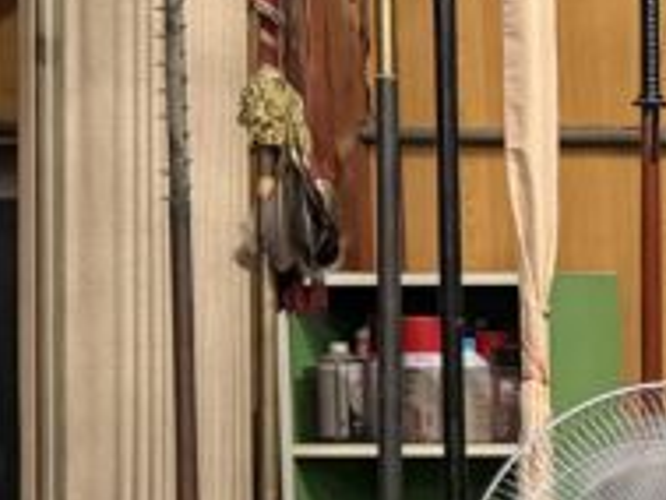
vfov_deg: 11.3
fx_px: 2503
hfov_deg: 11.3
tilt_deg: -3.9
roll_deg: +0.5
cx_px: 1801
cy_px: 482
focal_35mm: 130
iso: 640
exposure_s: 1/60
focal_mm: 6.76
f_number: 1.78
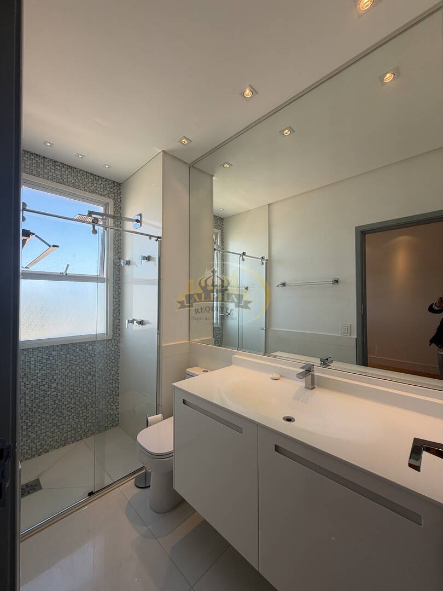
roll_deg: -0.8
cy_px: 296
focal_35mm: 14
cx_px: 222
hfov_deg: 85.7
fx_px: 239
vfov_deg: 102.1
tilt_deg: +2.0
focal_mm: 2.22
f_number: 2.2
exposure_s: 1/192
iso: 40
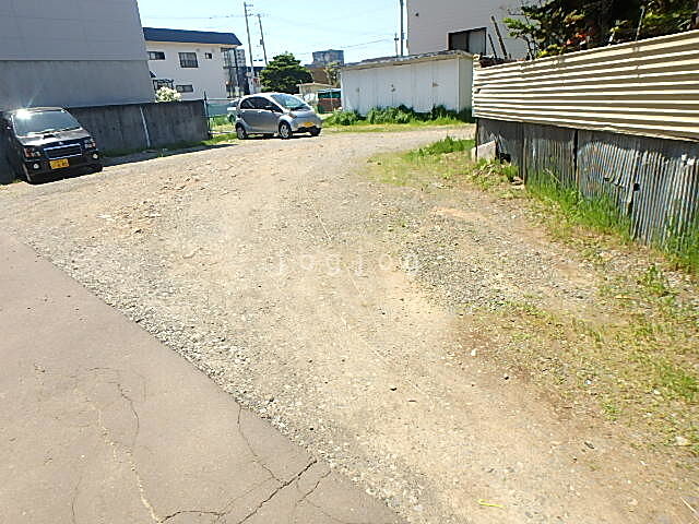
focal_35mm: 21
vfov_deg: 63.4
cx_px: 350
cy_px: 262
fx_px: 424
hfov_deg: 79.0
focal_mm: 3.7
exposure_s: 1/640
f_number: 3.5
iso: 125
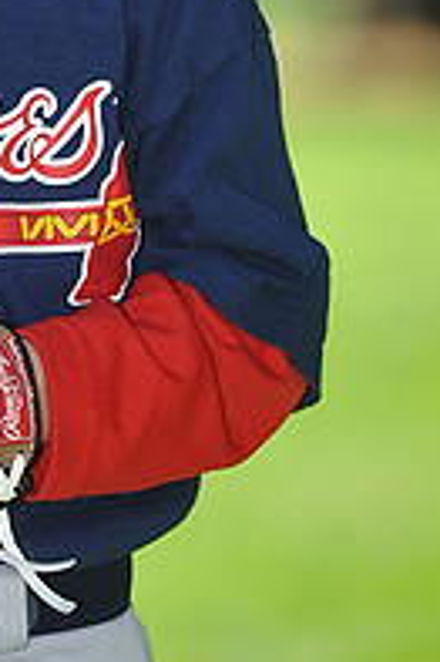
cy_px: -148
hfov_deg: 2.3
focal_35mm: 590
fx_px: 10835
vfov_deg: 3.5
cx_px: -124
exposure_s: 1/500
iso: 200
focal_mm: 200
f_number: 4.5
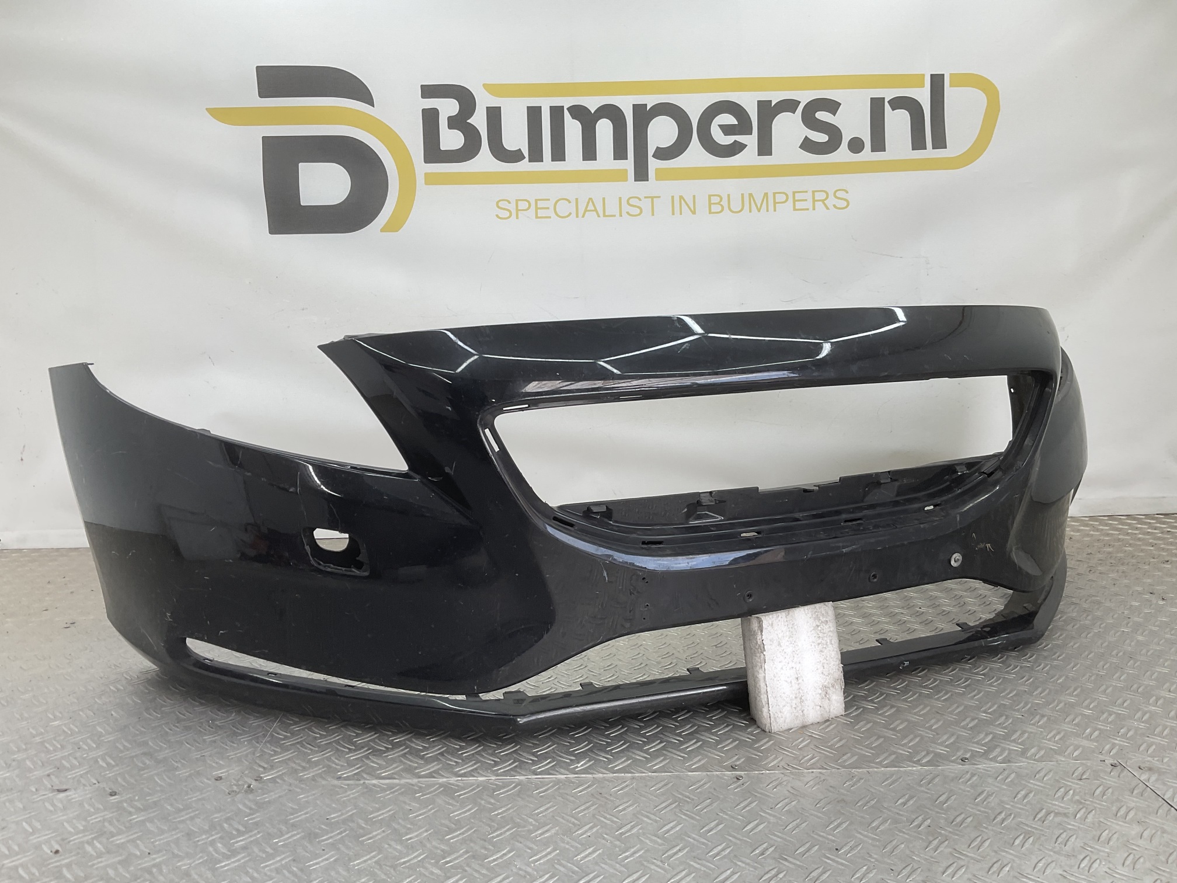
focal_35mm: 29
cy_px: 442
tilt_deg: -6.2
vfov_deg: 48.2
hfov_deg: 61.7
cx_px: 588
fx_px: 986
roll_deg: +1.0
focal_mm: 3
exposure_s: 1/116
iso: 16
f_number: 1.8
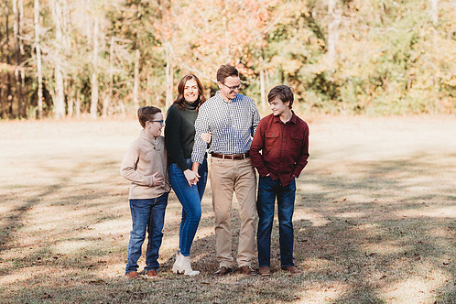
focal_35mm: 99
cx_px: 231
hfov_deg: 20.6
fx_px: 1254
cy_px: 149
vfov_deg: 13.8
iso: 200
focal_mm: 85
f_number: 2.5
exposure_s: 1/1000
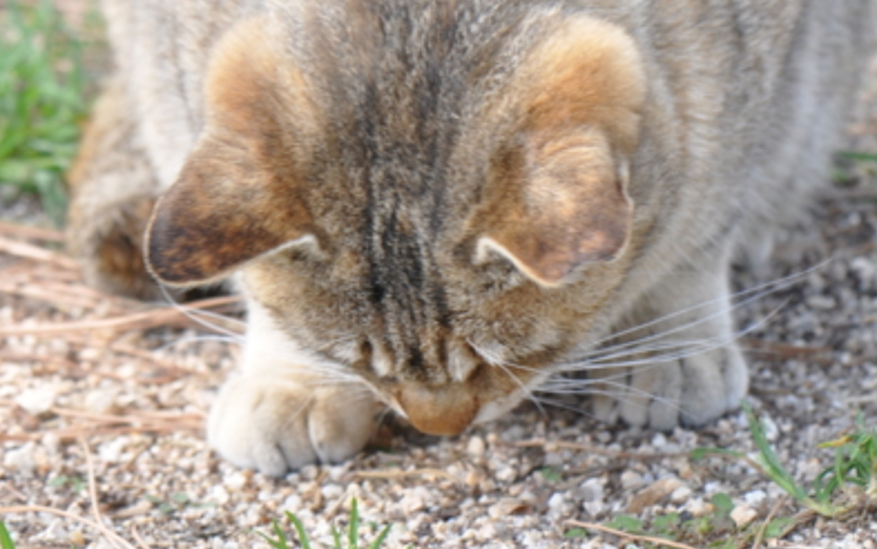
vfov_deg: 5.0
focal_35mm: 264
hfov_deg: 7.9
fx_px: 6313
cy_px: 88
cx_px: 433
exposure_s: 1/60
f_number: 8
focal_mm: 85
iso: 320
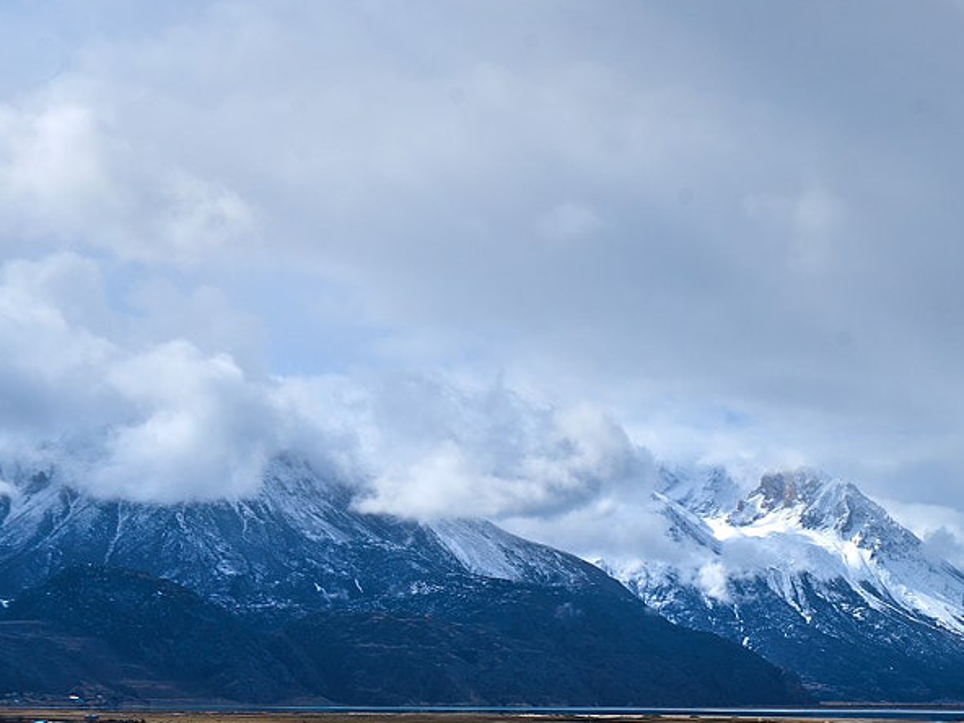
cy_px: 550
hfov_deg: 21.0
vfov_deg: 16.1
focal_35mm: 91
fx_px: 2534
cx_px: 914
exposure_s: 1/200
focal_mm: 35
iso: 50
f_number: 13
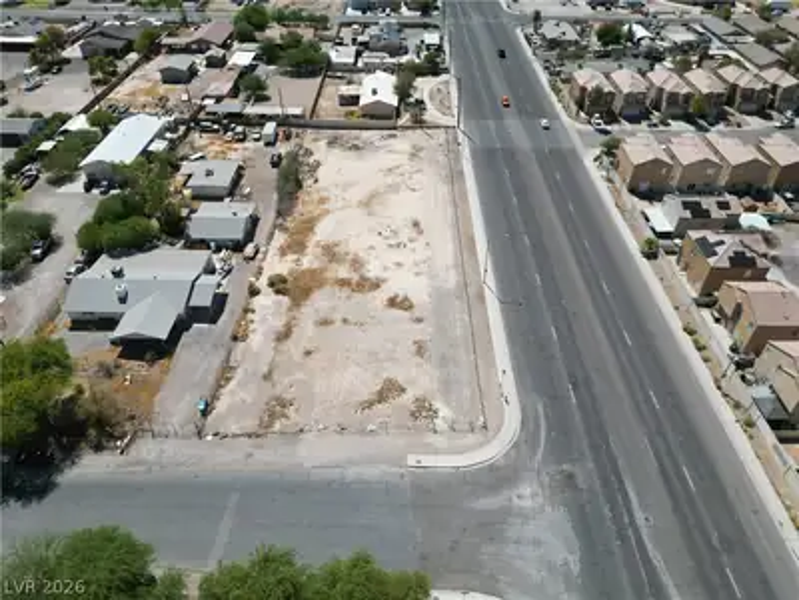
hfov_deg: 71.6
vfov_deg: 56.8
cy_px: 300
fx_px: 554
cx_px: 400
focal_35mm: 24
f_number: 1.7
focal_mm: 6.72
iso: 130
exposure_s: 1/4000
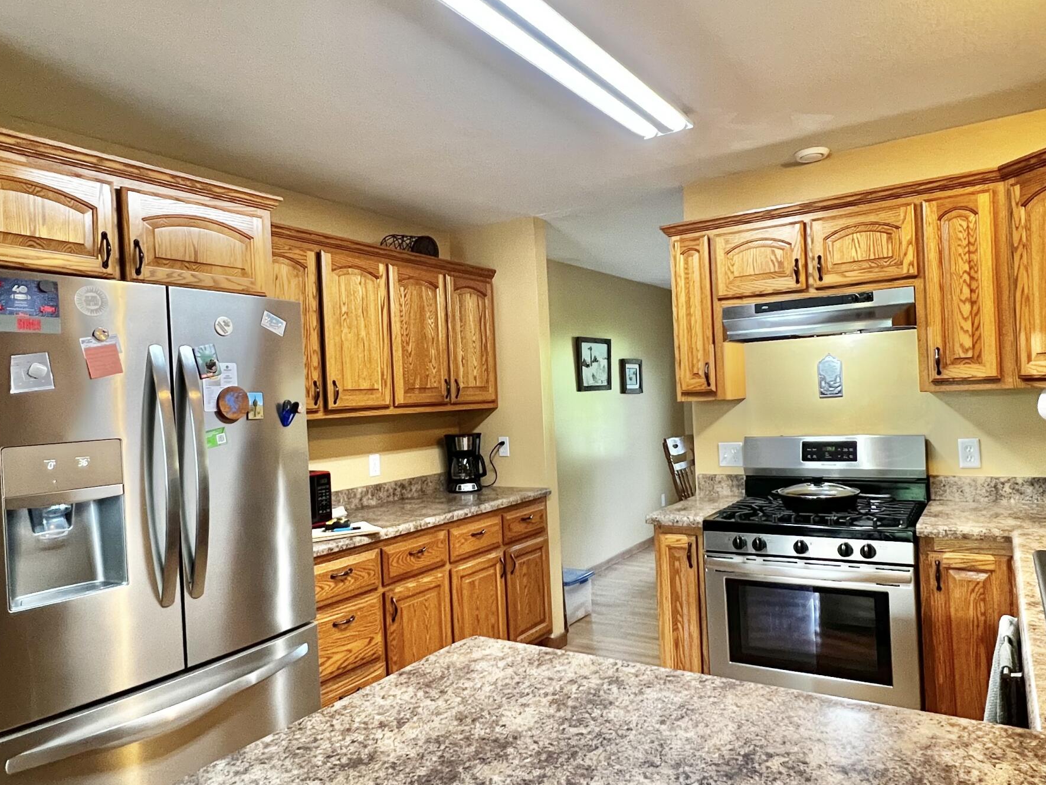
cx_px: 574
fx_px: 665
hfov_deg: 76.2
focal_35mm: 22
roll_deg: +2.4
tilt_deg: -0.3
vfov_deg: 61.1
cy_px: 397
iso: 500
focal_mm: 1.57
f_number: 1.8
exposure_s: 1/60
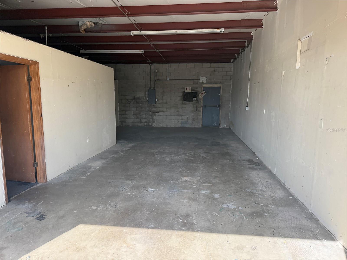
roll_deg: +2.1
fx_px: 241
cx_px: 174
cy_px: 130
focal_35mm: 24
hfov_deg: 71.6
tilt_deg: -3.3
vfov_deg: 56.8
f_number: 1.78
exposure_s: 1/702
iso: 100
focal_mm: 6.76
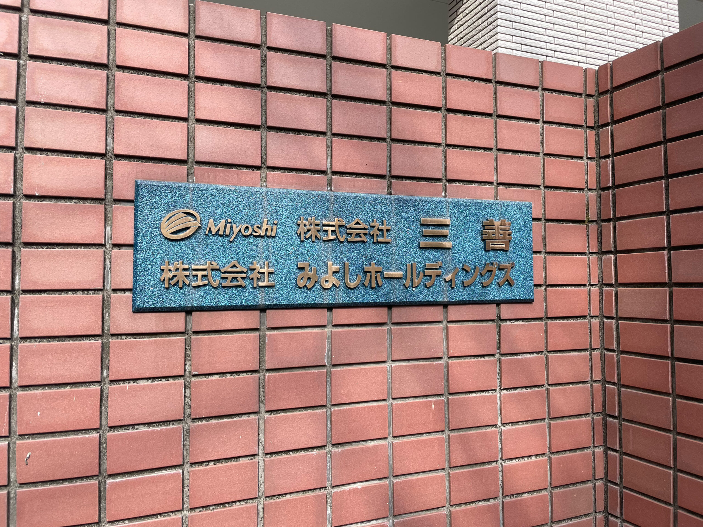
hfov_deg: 67.3
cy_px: 264
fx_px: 528
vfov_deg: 53.1
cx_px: 352
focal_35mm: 26
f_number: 1.6
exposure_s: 1/861
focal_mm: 4.2
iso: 32
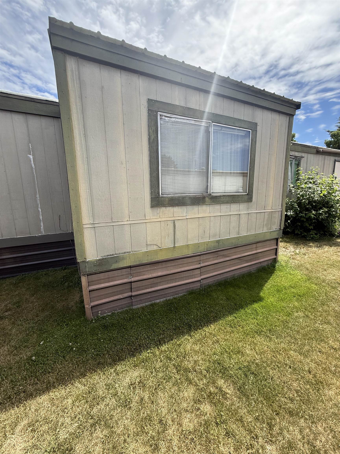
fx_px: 183
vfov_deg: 102.1
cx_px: 170
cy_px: 227
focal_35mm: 14
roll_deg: +0.4
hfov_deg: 85.7
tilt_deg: -8.0
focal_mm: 2.22
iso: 50
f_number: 2.2
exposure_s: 1/901
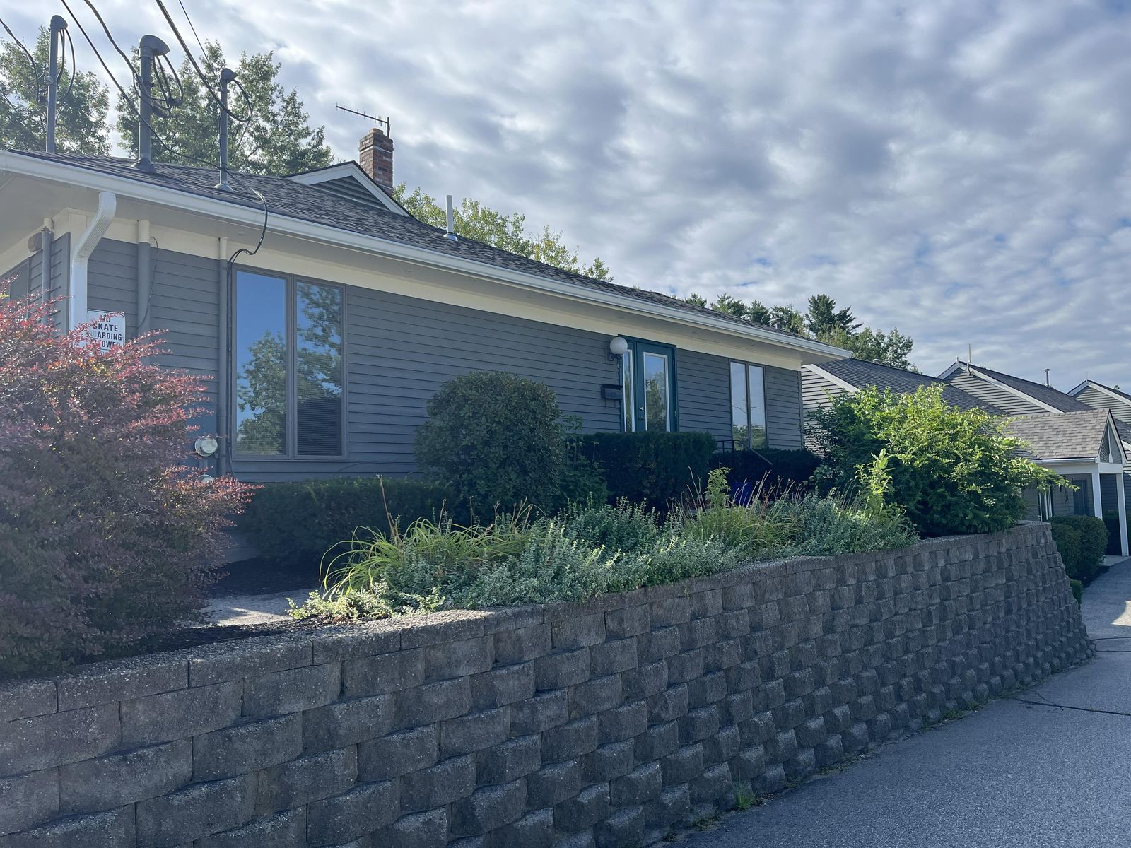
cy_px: 424
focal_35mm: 26
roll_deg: +0.5
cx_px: 566
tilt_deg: +3.4
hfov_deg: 67.3
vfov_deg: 53.1
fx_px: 849
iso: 50
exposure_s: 1/3049
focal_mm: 5.1
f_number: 1.6
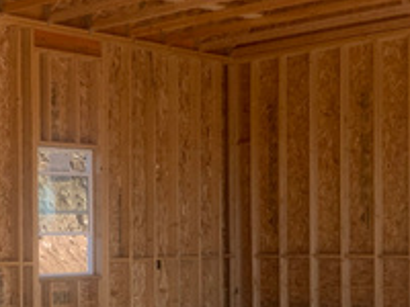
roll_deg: +1.4
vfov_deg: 17.6
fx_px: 983
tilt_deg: +0.6
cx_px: 64
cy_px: 244
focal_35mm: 83
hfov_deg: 23.1
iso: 25
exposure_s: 1/455
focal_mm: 4.25
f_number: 1.8
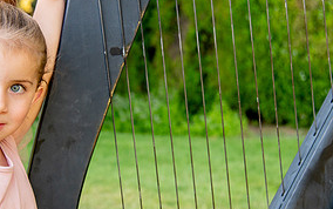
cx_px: 130
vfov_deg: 16.5
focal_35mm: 79
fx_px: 718
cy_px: 143
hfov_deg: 26.1
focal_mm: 38
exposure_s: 1/200
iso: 640
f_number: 4
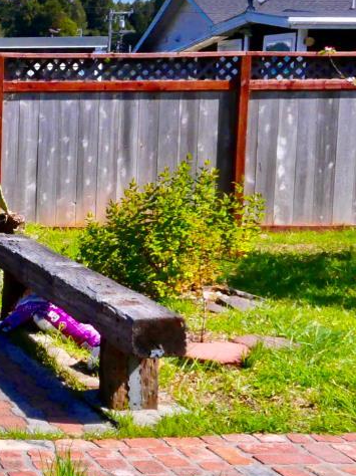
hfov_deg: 16.1
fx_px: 1043
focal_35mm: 76
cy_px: 233
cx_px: -303
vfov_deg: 25.7
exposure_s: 1/500
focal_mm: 10.9
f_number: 16
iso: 1600
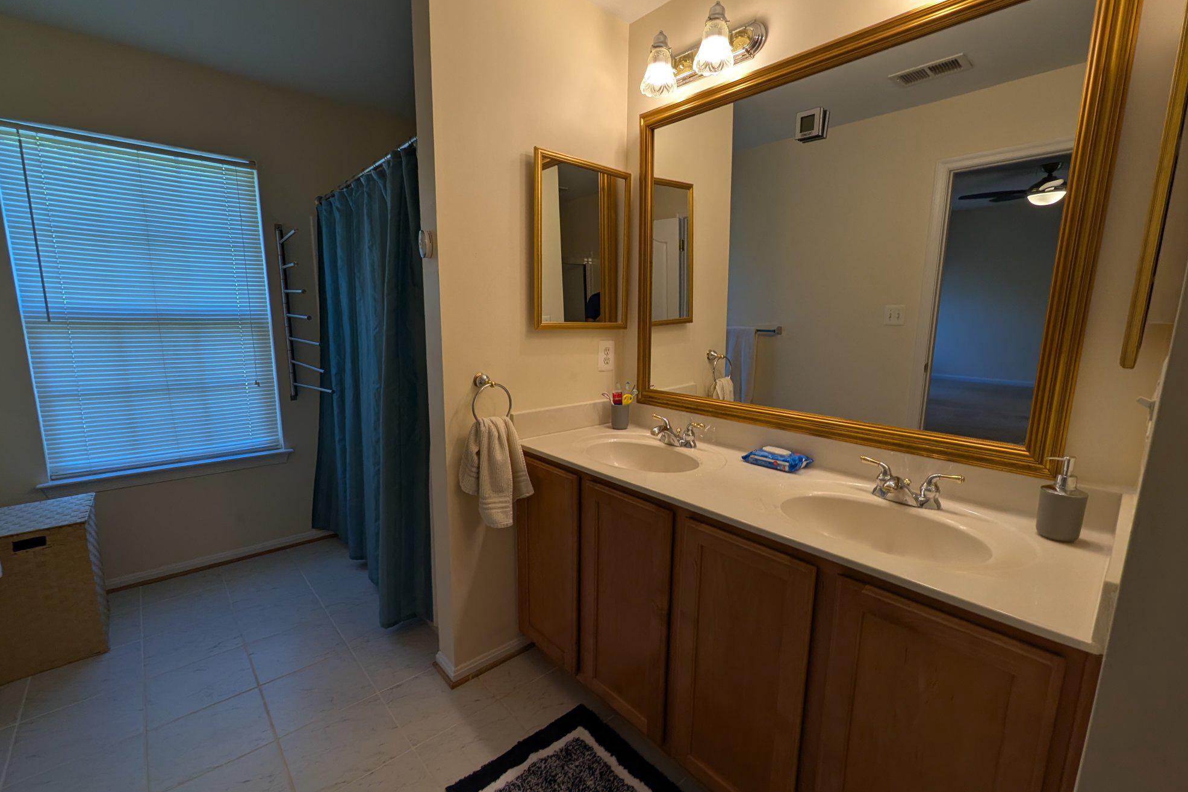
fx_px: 462
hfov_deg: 104.3
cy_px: 405
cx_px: 596
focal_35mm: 14
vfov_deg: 81.2
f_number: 2.2
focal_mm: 1.95
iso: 69
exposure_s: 1/120
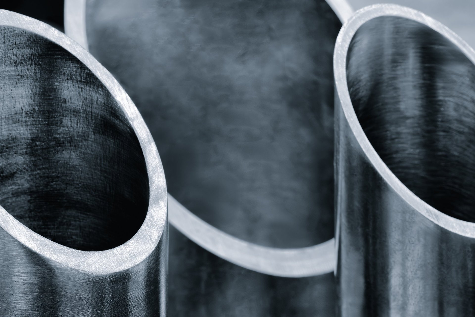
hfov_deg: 17.1
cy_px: 158
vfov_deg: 11.4
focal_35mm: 120
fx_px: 1583
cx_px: 238
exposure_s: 1.7
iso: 500
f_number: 16
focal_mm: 80
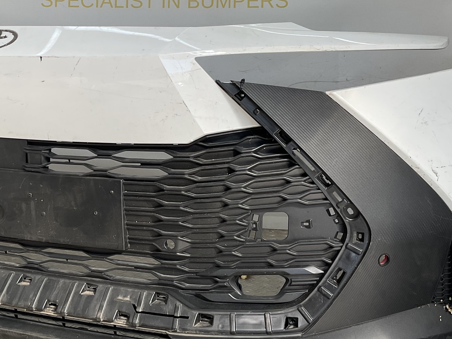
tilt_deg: -8.6
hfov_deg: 37.3
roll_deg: -2.4
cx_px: 170
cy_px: 155
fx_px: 666
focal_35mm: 51
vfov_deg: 28.6
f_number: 1.8
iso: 16
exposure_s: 1/454
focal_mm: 3
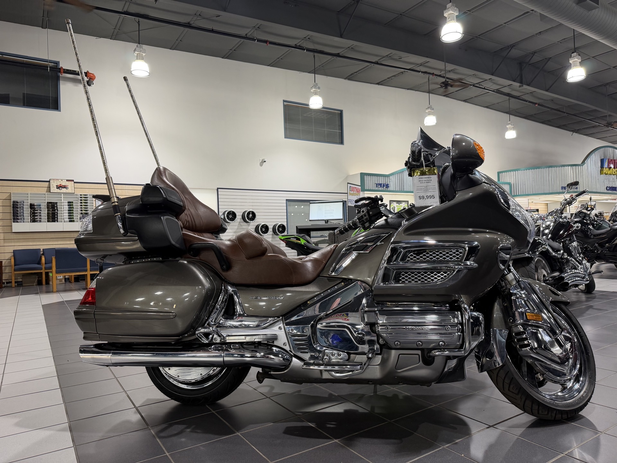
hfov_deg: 71.6
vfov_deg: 56.8
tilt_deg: +0.4
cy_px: 232
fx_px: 428
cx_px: 308
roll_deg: +2.7
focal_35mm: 24
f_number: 1.78
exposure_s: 1/60
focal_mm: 6.76
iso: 160
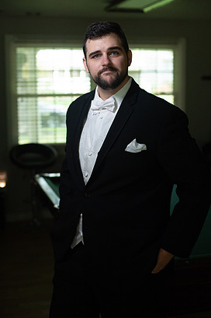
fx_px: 484
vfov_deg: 36.3
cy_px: 159
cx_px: 111
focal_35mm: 55
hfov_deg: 24.6
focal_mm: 50
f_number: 2.8
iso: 1000
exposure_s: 1/1250
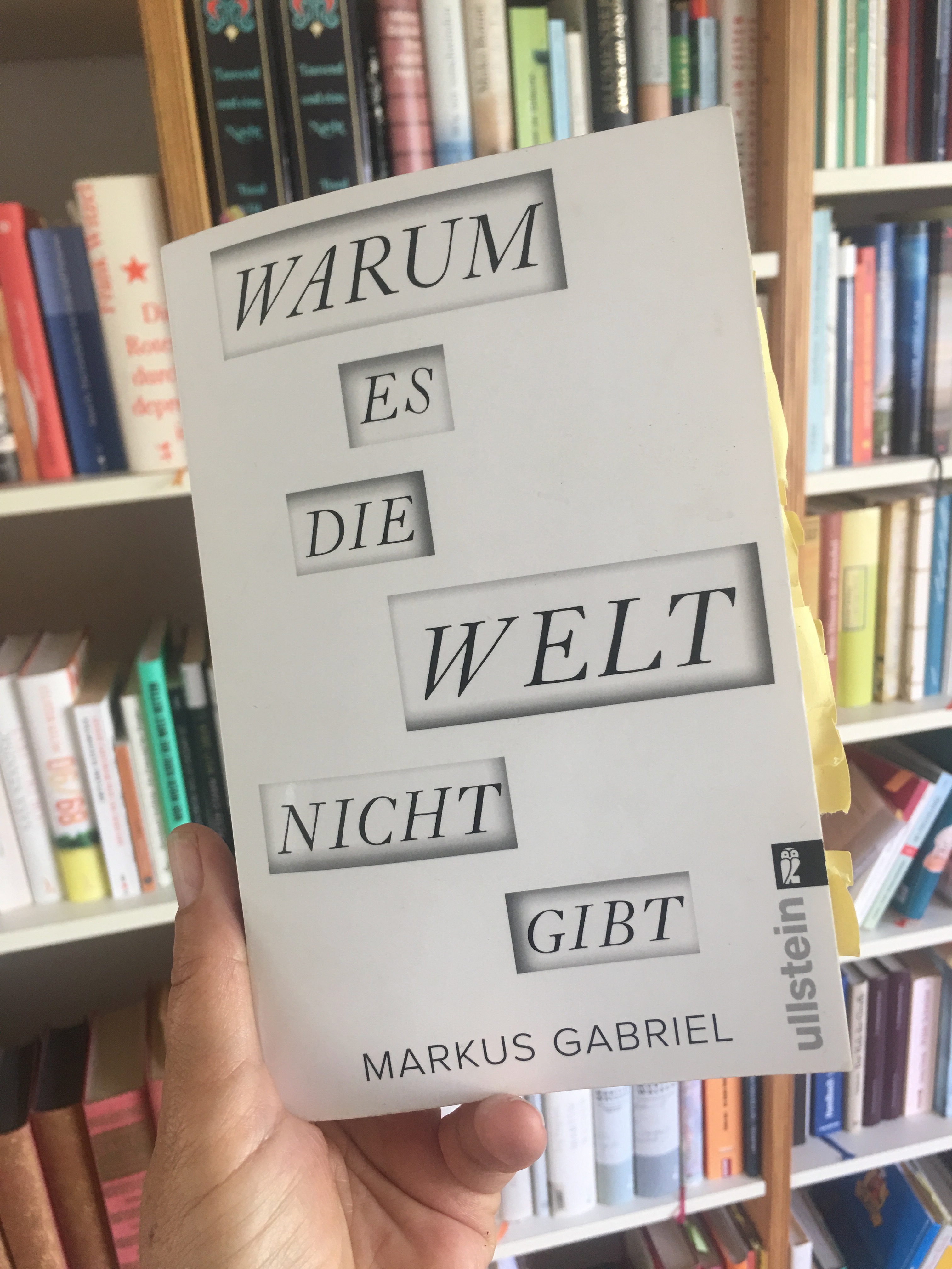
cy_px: 634
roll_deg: +4.0
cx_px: 476
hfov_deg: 48.2
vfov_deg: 61.7
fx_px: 1063
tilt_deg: -17.0
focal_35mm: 29
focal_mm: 4.15
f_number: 2.2
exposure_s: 1/33
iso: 40
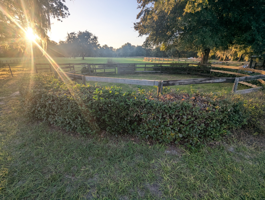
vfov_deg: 78.2
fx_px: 123
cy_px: 100
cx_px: 132
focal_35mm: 16
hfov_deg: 94.4
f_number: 2.2
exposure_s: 1/486
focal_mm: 2.35
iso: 43
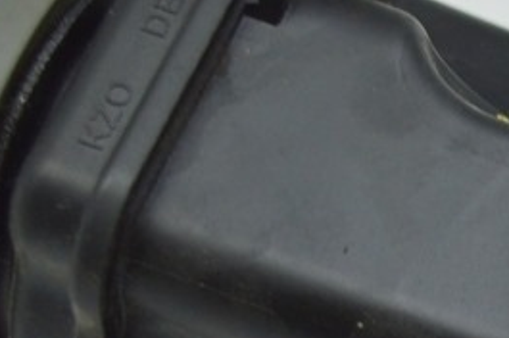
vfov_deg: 7.6
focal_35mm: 180
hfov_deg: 11.3
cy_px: 345
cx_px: 557
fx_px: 2541
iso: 400
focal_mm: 31
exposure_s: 1/60
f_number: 4.2
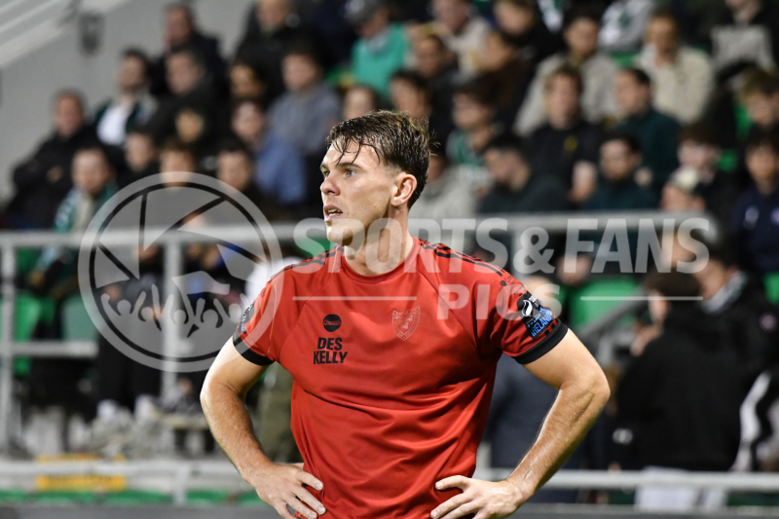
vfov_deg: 5.0
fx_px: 6003
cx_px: 390
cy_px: 260
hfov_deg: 7.4
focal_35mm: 278
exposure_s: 1/1000
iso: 9000
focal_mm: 185
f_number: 4
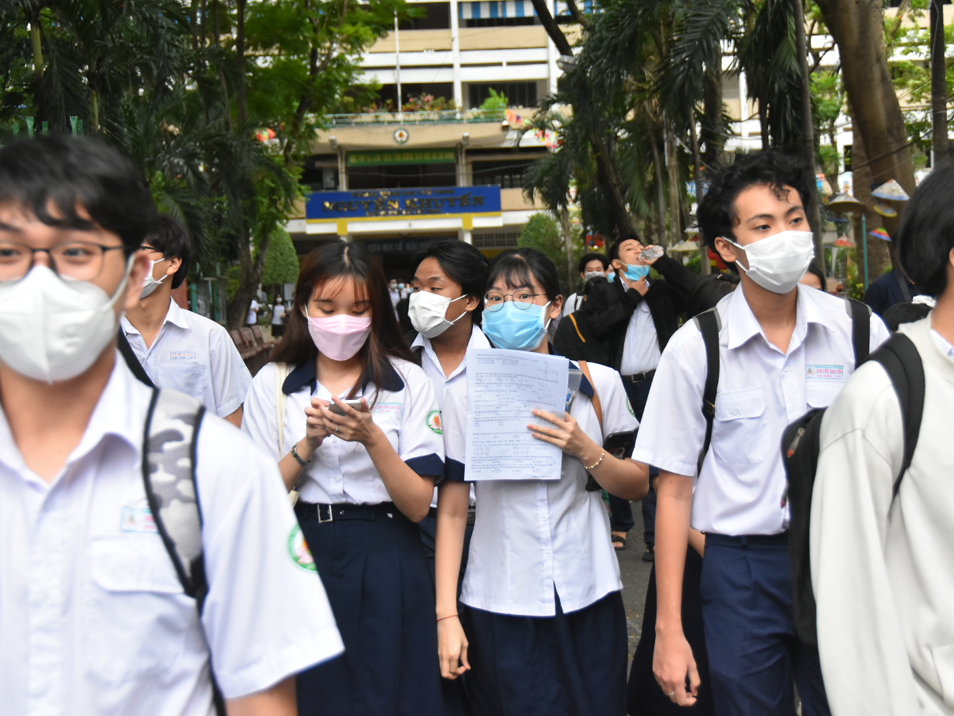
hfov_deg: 29.4
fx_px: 1819
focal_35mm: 66
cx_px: 525
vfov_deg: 22.3
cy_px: 355
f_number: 4.5
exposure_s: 1/200
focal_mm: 40
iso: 1600
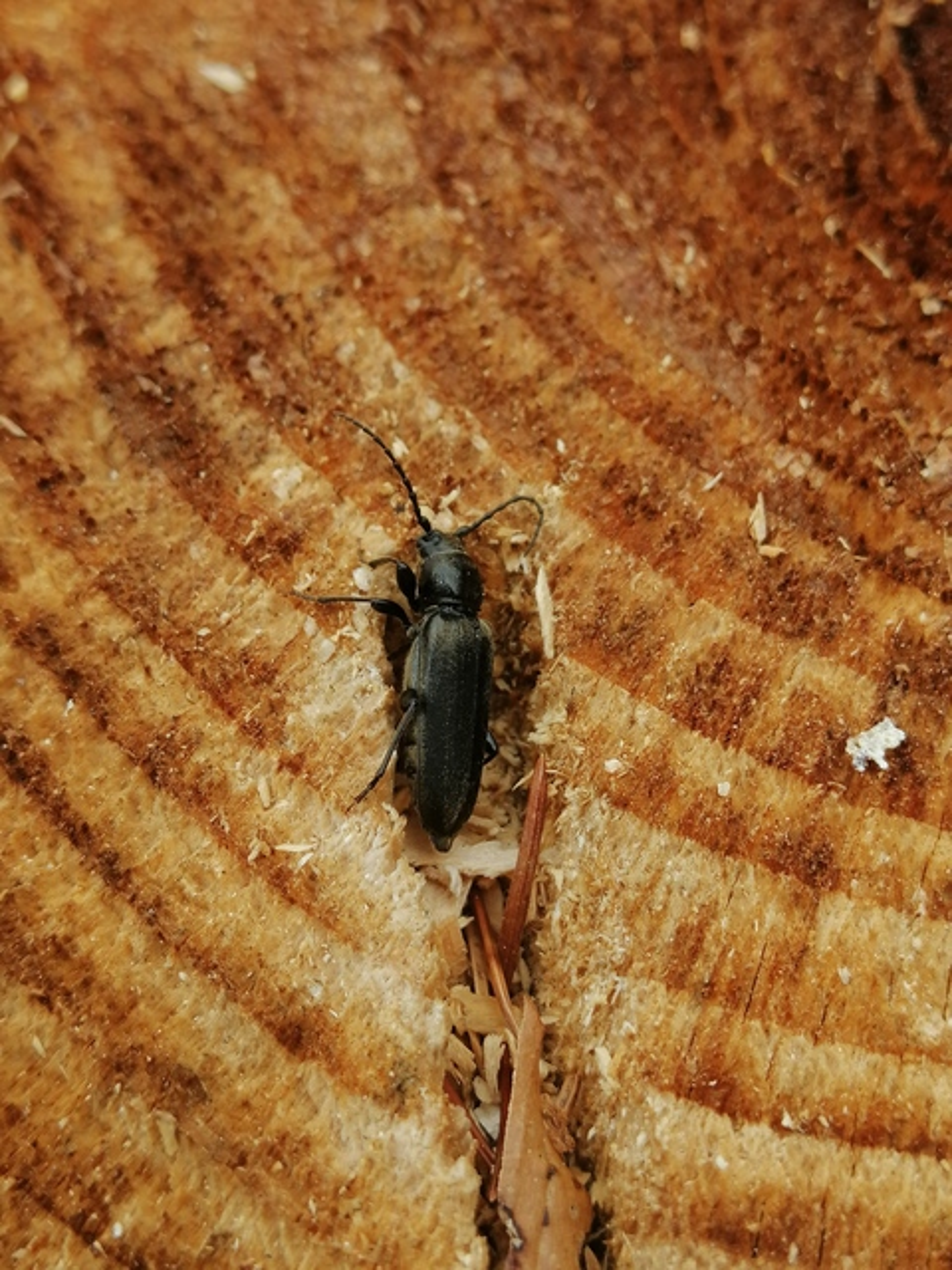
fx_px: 1907
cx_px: 476
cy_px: 635
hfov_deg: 28.0
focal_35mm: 52
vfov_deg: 36.8
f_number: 1.8
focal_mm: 3.95
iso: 50
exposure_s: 1/501
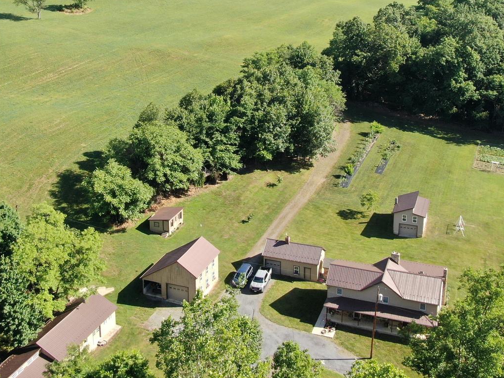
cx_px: 222
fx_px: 699
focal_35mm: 48
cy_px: 93
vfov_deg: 29.8
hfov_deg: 39.6
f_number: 2.8
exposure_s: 1/500
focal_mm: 4.39
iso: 110
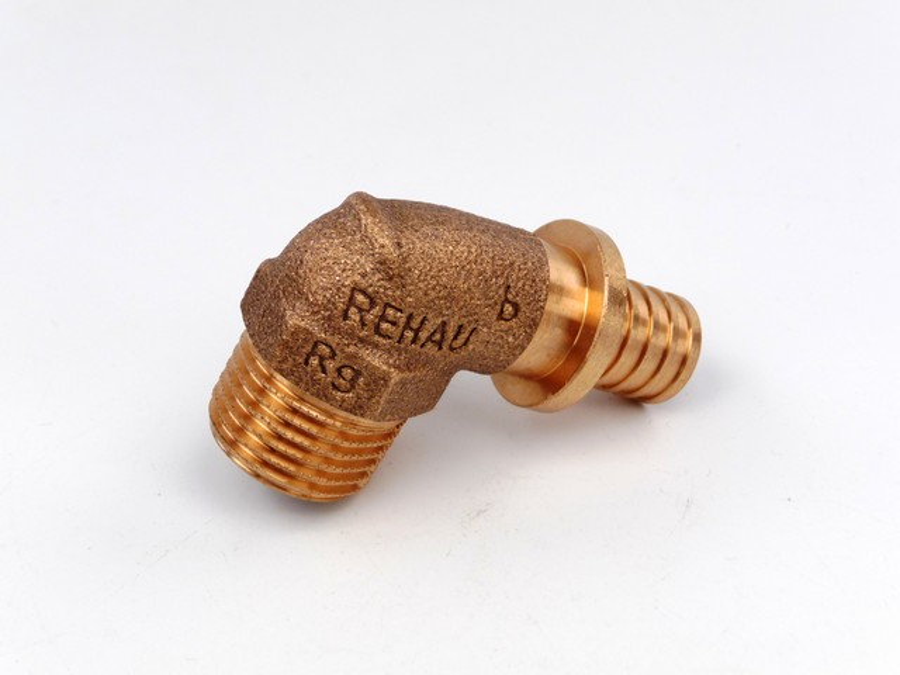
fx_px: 1742
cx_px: 450
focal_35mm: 67
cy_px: 338
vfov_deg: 21.9
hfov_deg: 29.0
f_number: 4.5
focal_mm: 11.3
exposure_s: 1/640
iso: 100
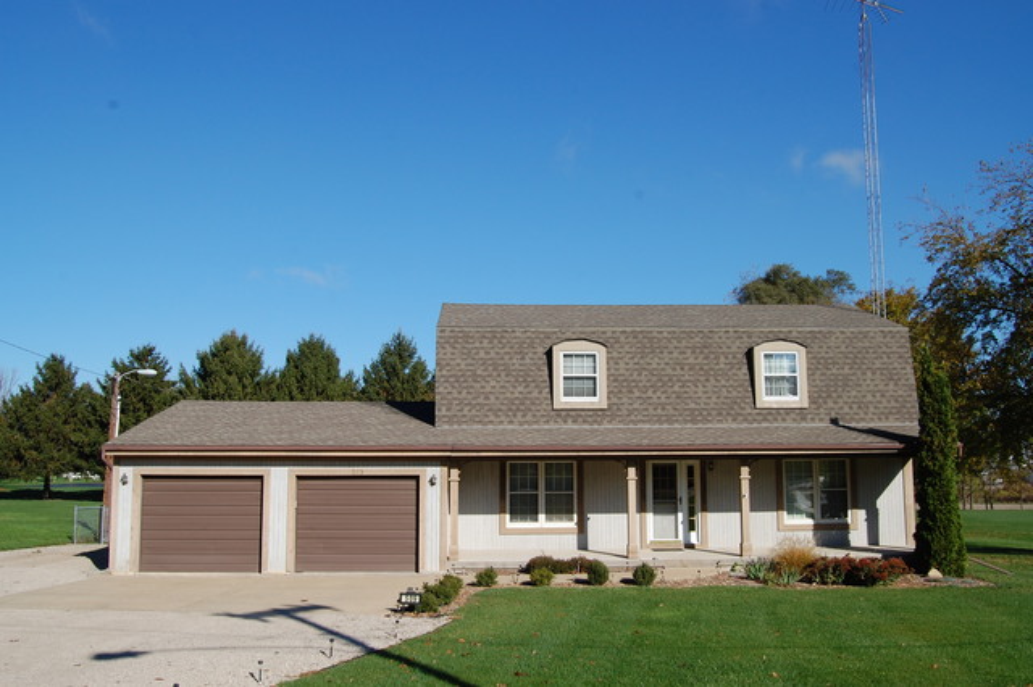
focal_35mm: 33
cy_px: 344
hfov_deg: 57.2
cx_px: 516
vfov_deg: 39.9
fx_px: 946
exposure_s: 1/320
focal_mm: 22
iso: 200
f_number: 9
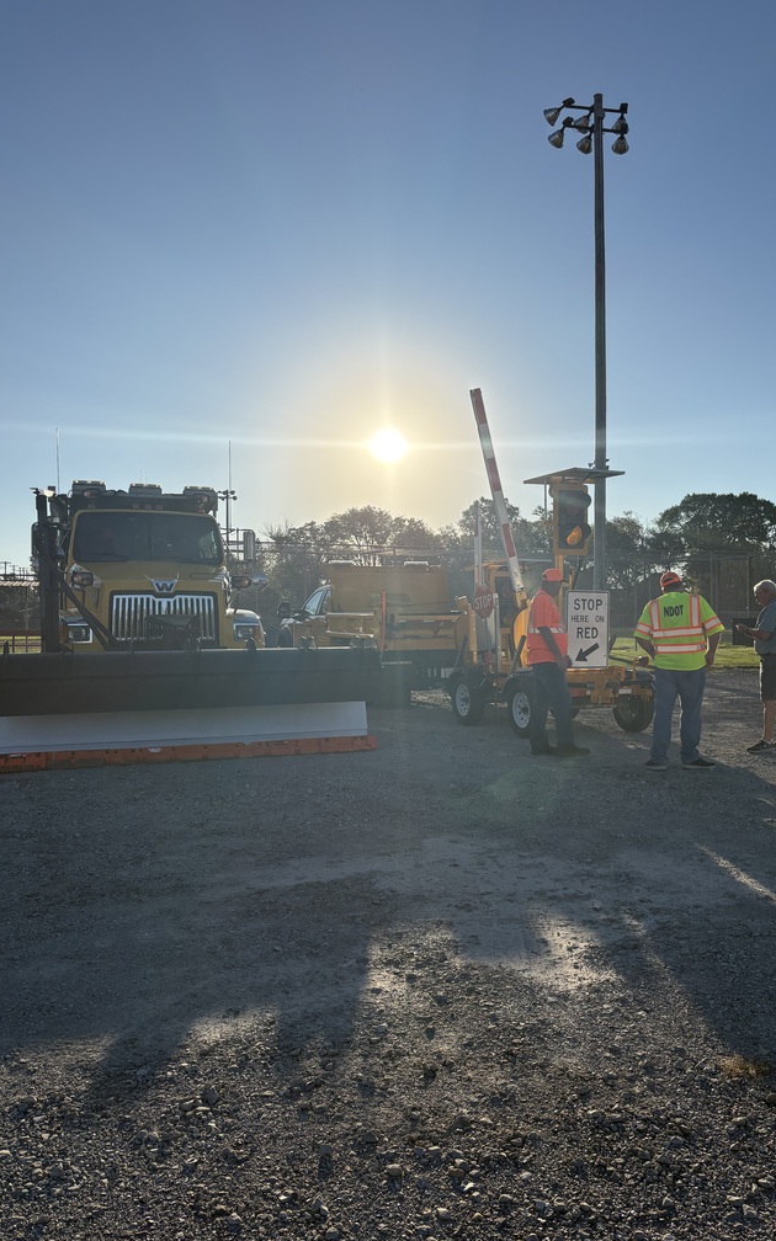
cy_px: 614
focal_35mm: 28
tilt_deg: +0.9
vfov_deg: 66.5
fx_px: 947
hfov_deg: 44.3
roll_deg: +0.8
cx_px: 461
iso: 64
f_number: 1.6
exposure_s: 1/7813
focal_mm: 5.96
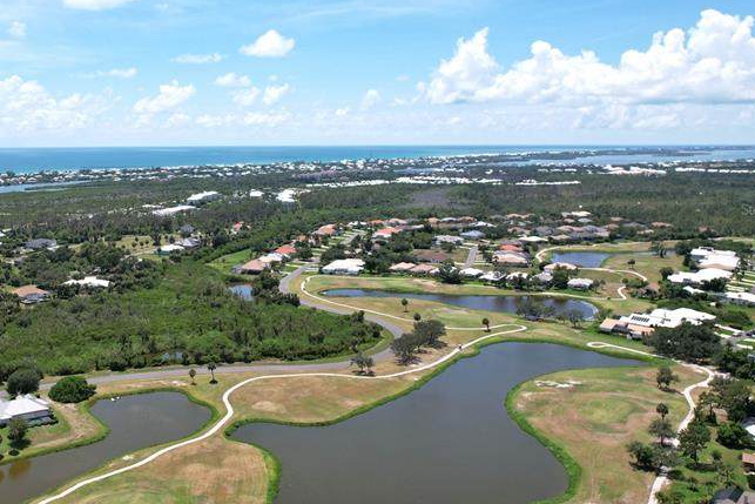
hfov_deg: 52.5
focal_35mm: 35
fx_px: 734
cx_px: 207
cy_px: 209
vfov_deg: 37.8
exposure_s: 1/2500
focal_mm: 8.38
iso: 110
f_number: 2.8
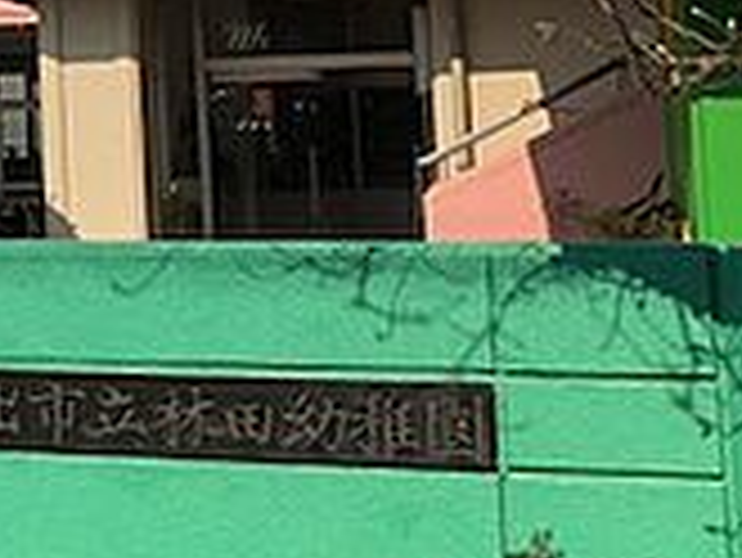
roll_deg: +0.2
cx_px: -364
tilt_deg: +4.9
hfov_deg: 17.4
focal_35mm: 102
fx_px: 2188
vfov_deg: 14.3
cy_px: -14
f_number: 1.8
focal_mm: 3.99
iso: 25
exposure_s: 1/3472
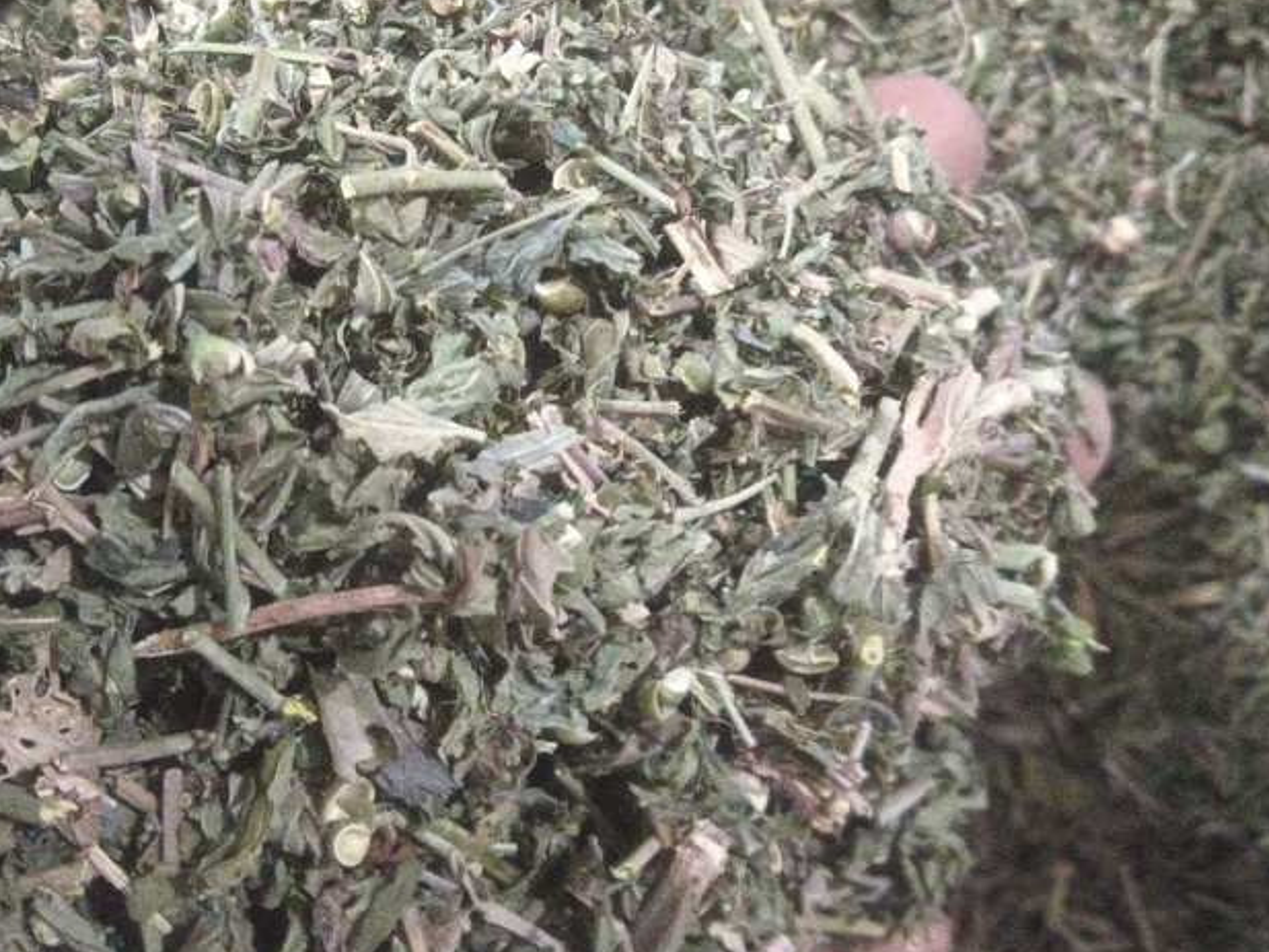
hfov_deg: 52.3
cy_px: 376
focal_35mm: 35
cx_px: 520
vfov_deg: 40.5
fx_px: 1283
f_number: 2.2
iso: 4032
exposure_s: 1/14.3
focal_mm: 3.66
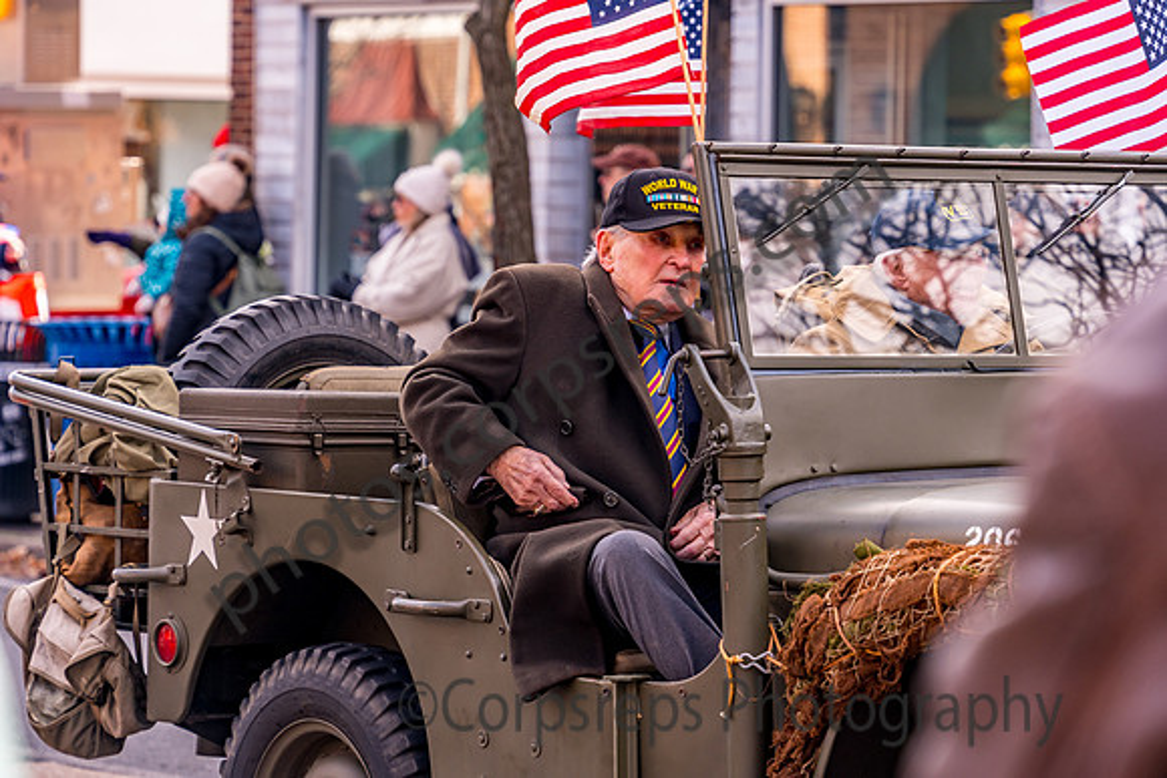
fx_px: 5188
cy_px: 389
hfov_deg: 12.8
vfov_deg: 8.6
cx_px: 584
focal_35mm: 160
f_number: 6.3
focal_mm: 160
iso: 800
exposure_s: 1/400
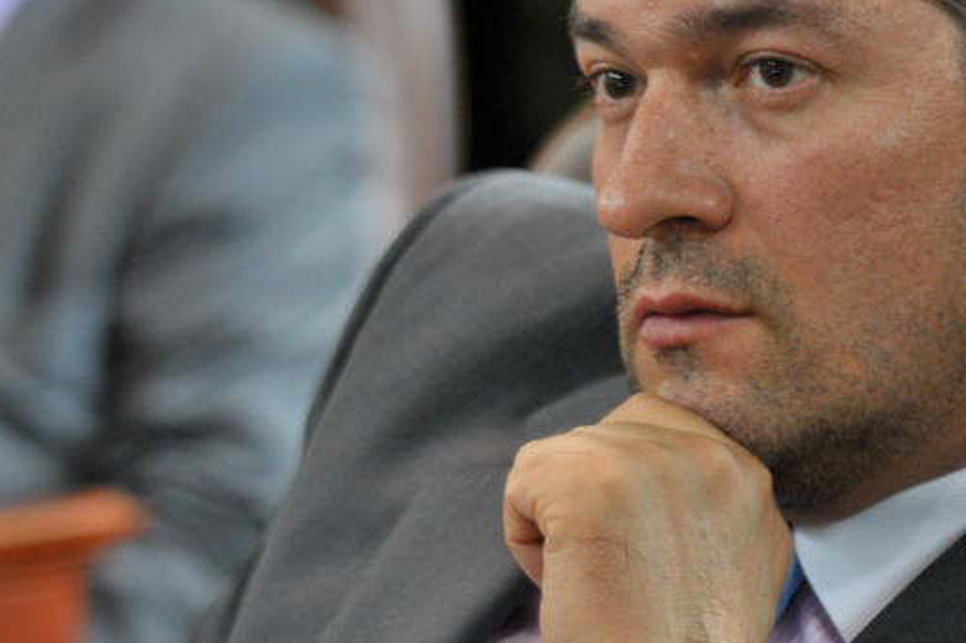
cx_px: 683
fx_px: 8610
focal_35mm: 321
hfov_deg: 6.4
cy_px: 150
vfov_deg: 4.3
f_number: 3.2
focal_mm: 110
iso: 800
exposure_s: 1/80
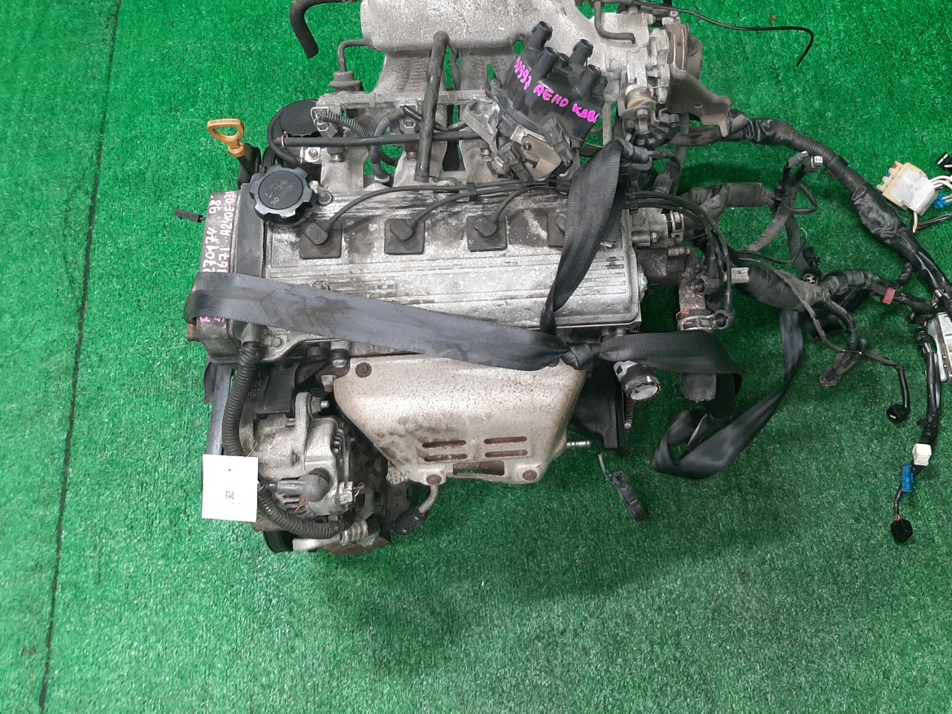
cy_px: 300
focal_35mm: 32
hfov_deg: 56.3
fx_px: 880
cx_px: 576
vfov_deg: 44.0
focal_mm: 3.93
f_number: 1.7
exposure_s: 1/50
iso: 169
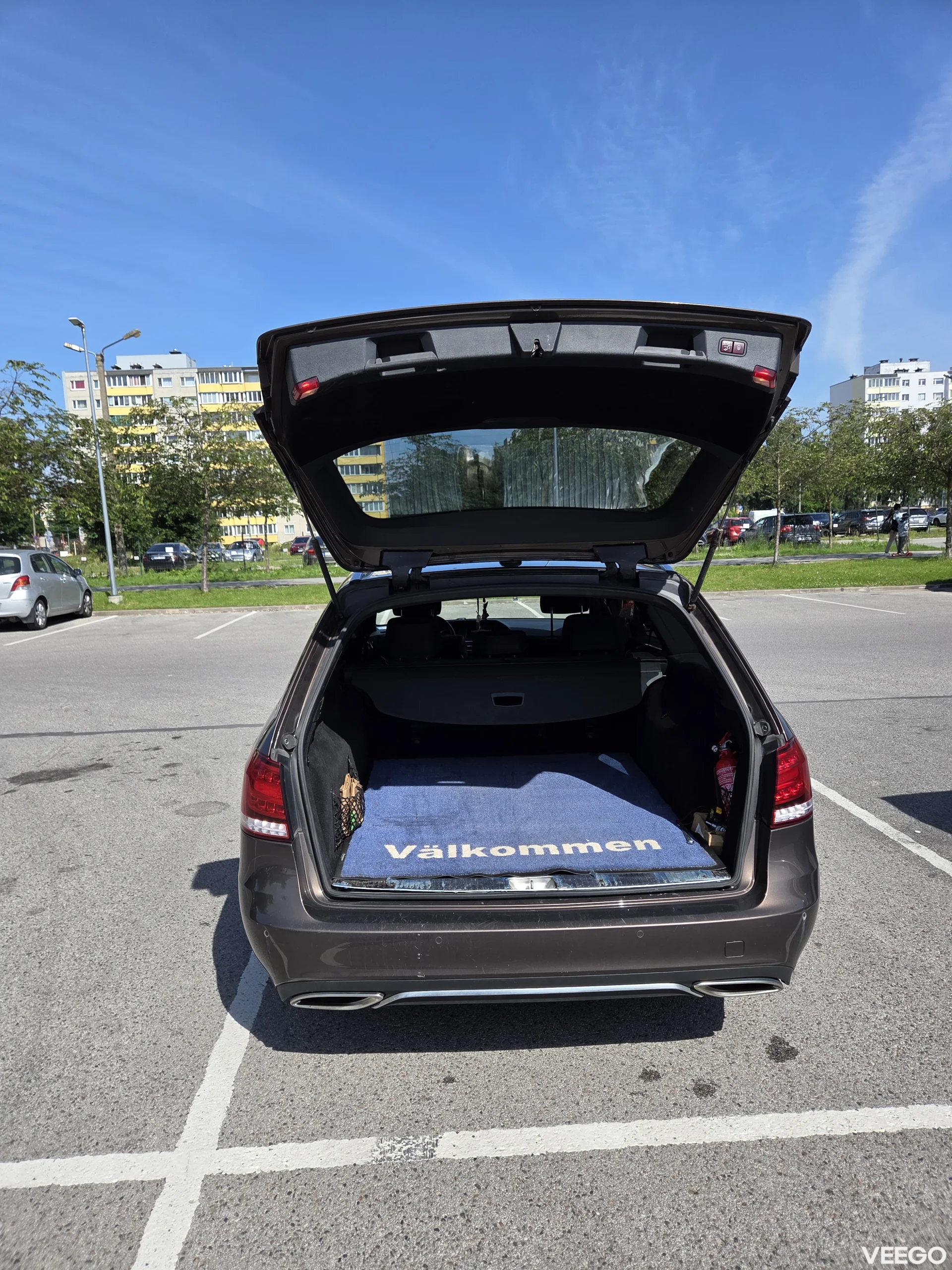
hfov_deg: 58.9
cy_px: 635
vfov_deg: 73.9
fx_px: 843
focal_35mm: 23
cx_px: 476
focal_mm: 5.4
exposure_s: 1/4274
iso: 80
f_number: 1.8
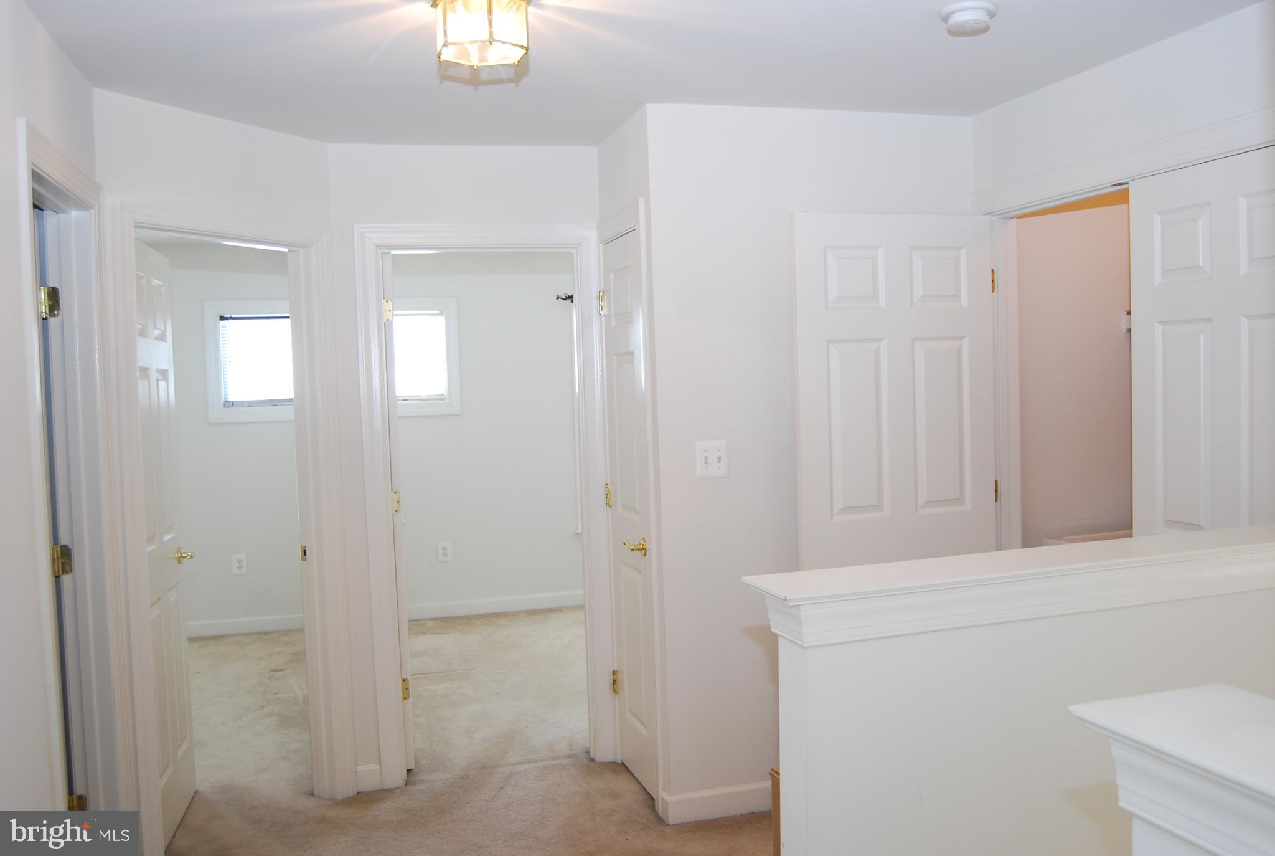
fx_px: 1171
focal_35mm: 33
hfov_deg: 57.1
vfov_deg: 40.1
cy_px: 428
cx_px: 638
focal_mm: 22
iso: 280
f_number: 3.8
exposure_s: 1/30
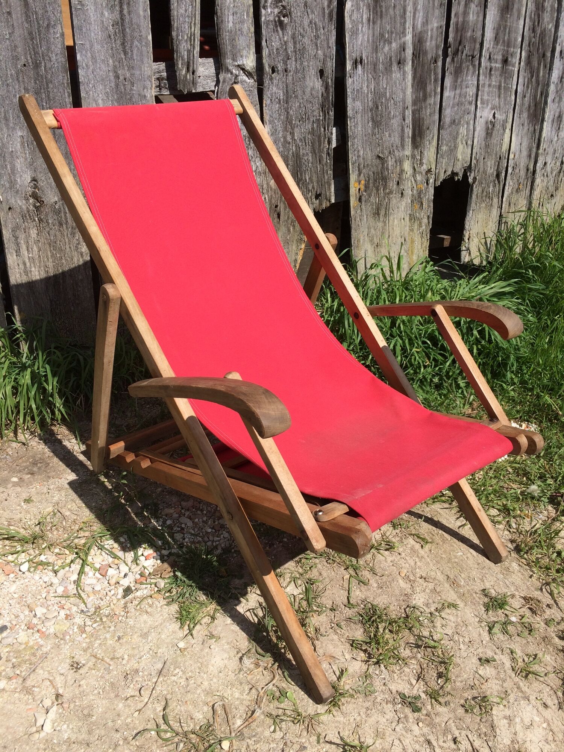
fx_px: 630
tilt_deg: -26.2
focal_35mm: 29
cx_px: 282
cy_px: 376
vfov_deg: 61.7
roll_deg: -1.7
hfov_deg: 48.2
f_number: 2.2
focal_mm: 4.15
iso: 32
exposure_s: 1/2740
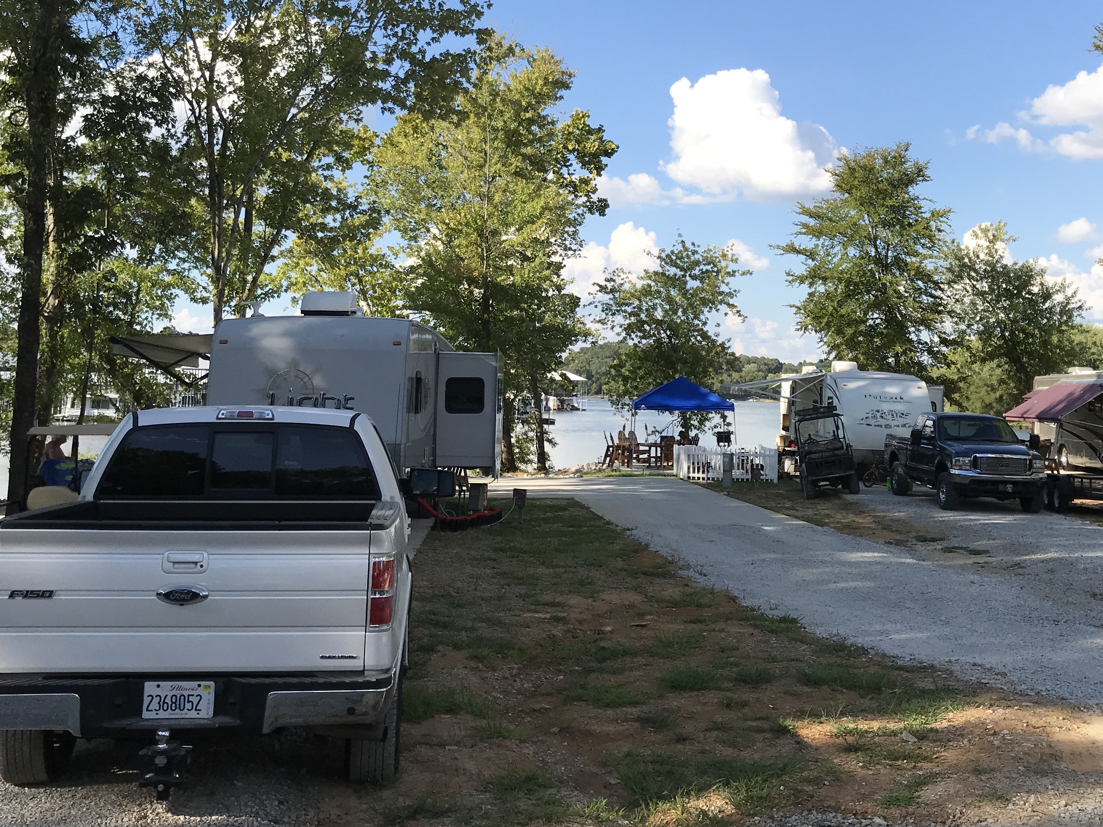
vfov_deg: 34.7
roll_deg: +1.2
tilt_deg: +4.1
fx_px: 1306
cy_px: 260
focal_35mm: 41
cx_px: 580
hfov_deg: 45.8
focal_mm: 3.99
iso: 20
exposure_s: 1/1773
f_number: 1.8
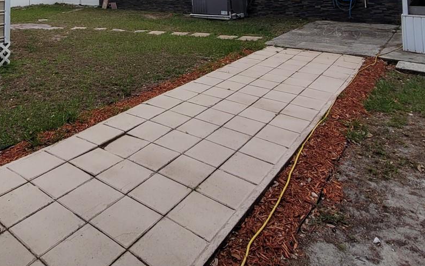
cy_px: -43
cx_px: 161
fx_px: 324
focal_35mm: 28
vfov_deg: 36.1
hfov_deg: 65.6
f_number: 2.2
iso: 40
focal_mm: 1.74
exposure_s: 1/1044
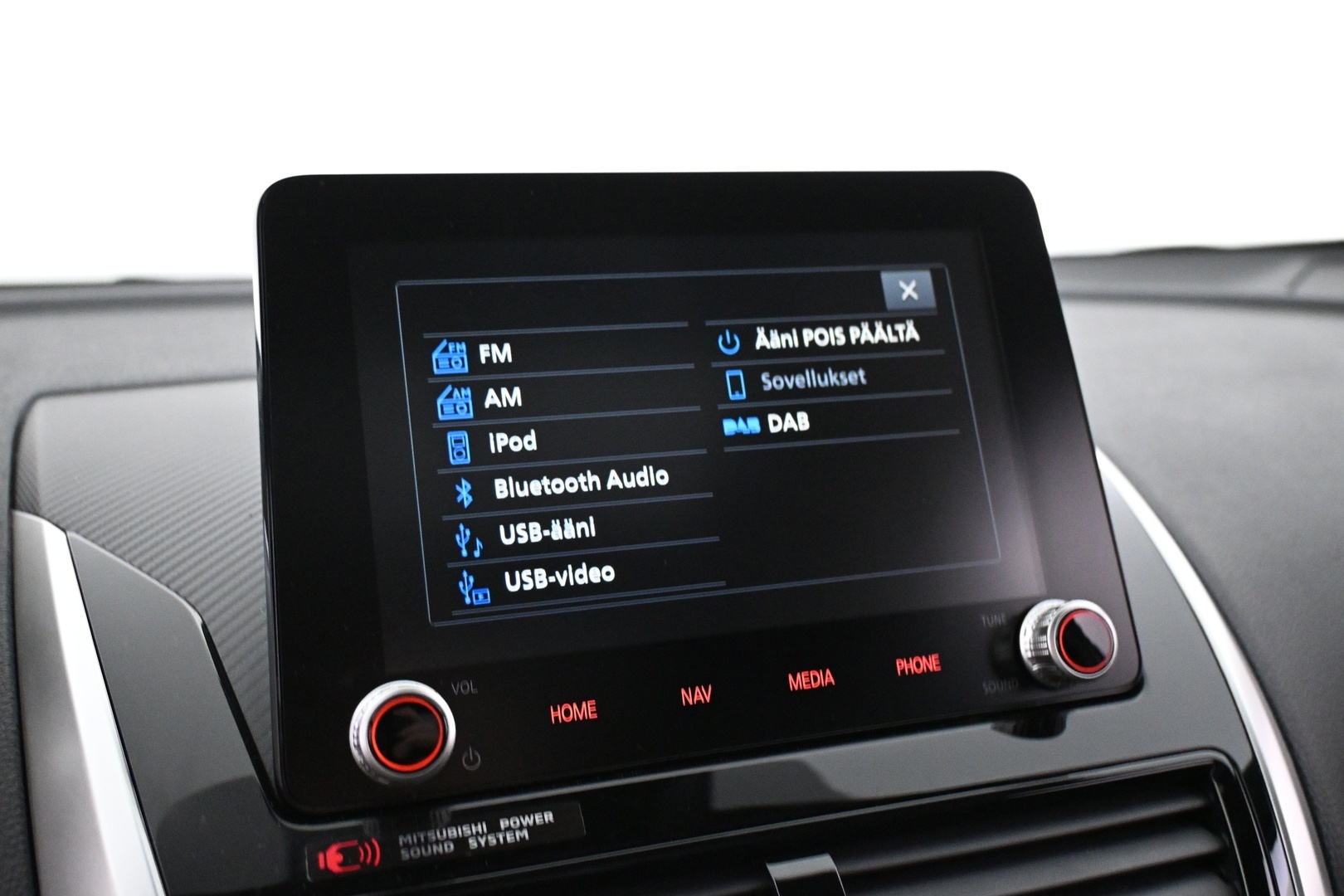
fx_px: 1260
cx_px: 672
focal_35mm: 34
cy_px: 448
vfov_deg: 39.1
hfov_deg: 56.1
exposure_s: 1/40
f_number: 4
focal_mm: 22.5
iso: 4000
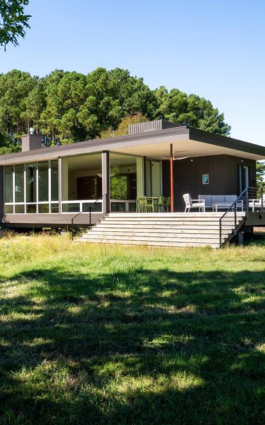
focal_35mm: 38
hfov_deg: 32.5
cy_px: 207
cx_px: 47
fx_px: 439
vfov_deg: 51.6
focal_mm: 24
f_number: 14
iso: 160
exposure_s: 1/50
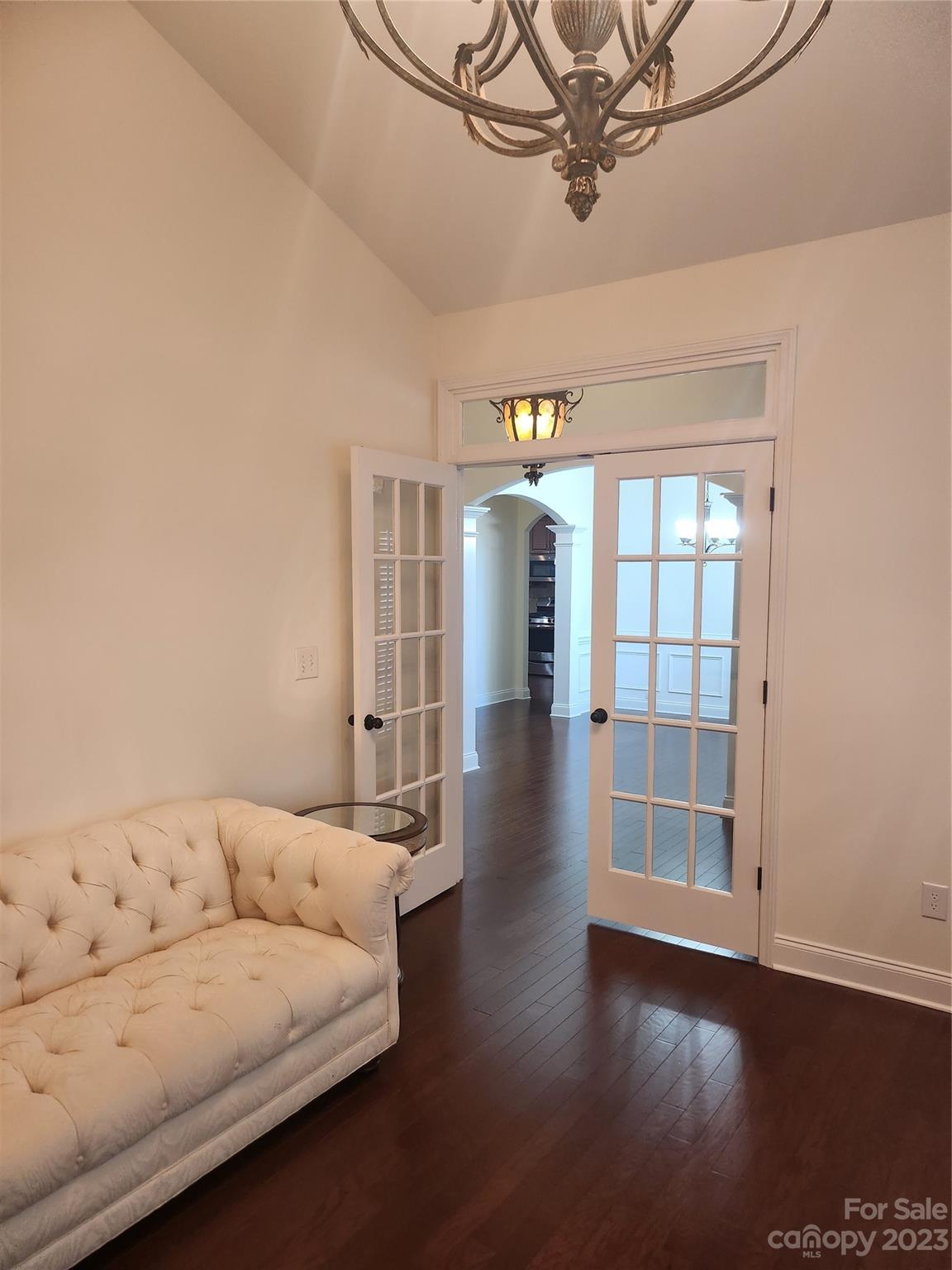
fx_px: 880
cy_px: 635
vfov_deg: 71.6
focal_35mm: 24
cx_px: 476
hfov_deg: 56.8
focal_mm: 5
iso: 320
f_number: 1.8
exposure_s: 1/120
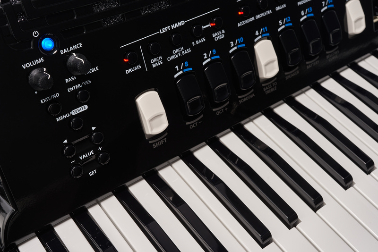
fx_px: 473
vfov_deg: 29.9
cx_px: 189
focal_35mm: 45
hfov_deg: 43.6
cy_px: 126
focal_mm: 45
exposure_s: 2
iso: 64
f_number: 16
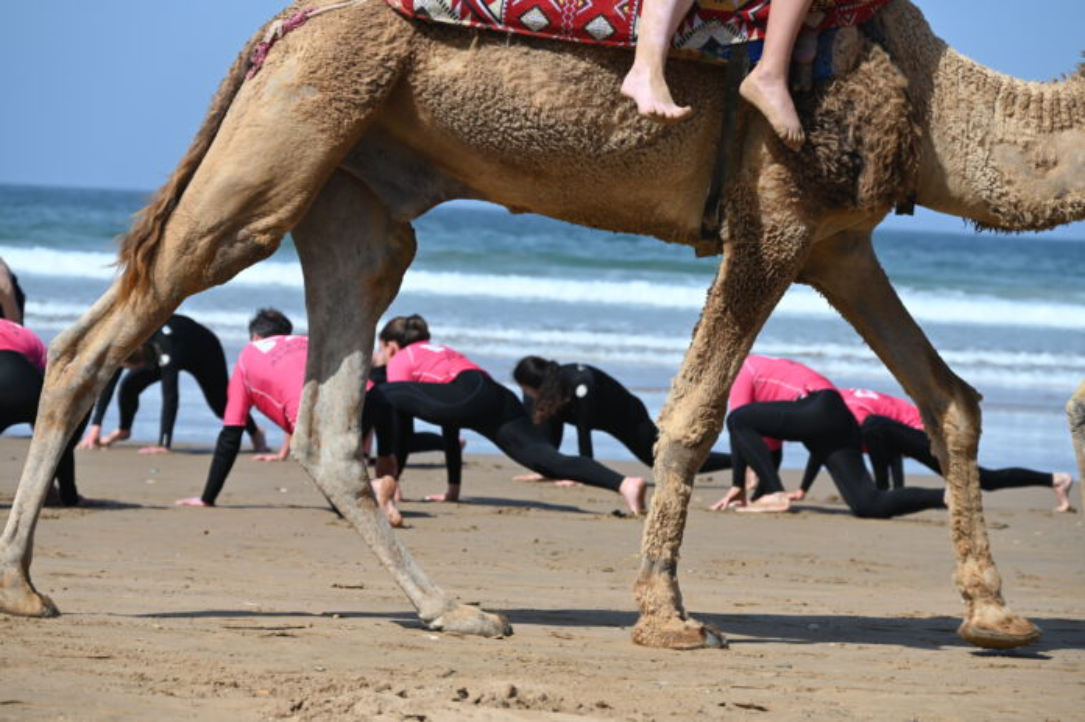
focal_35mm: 135
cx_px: 542
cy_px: 361
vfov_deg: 10.1
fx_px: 4066
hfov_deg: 15.2
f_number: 7.1
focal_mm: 135
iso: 100
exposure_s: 1/400
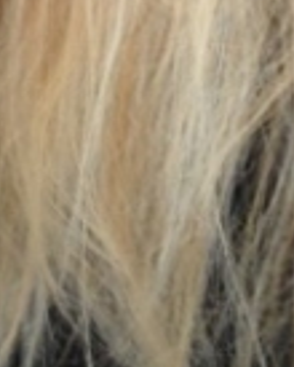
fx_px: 2170
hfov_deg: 7.7
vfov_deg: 8.8
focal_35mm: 200
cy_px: -497
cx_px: 219
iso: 80
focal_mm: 4.12
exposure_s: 1/20
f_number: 2.4
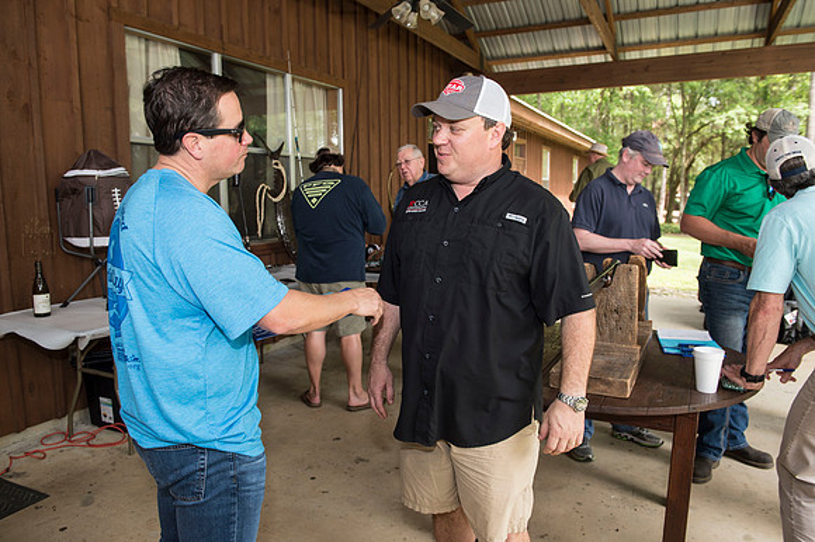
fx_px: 611
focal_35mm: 27
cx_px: 408
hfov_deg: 67.4
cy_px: 271
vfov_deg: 47.9
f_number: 5.6
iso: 250
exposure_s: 1/125
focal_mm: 27
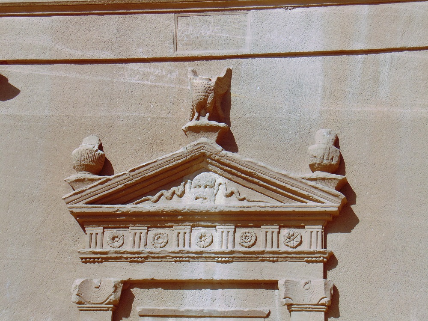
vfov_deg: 13.7
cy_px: 160
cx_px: 214
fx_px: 1335
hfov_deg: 18.2
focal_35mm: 108
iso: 80
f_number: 10.1
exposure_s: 1/250
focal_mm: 19.4
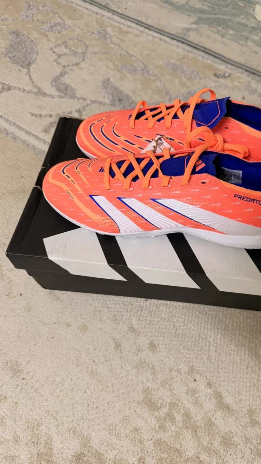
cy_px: 230
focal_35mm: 27
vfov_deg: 69.9
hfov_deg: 42.2
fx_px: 332
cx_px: 178
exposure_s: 1/50
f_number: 1.78
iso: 320
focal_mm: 6.76
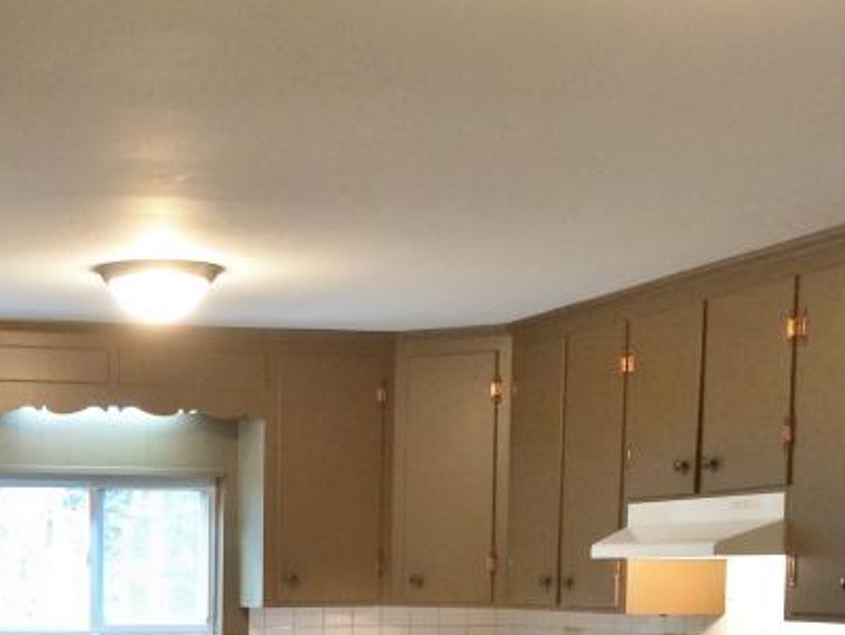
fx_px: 1807
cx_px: 120
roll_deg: +1.0
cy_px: 747
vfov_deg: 18.9
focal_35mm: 74
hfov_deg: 25.7
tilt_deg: -6.3
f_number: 2.2
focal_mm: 4.15
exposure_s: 1/30
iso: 160
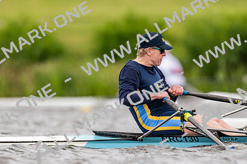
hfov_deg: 1.7
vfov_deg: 1.1
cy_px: 77
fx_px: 8286
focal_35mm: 1209
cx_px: 151
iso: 900
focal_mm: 600
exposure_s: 1/2500
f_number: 4
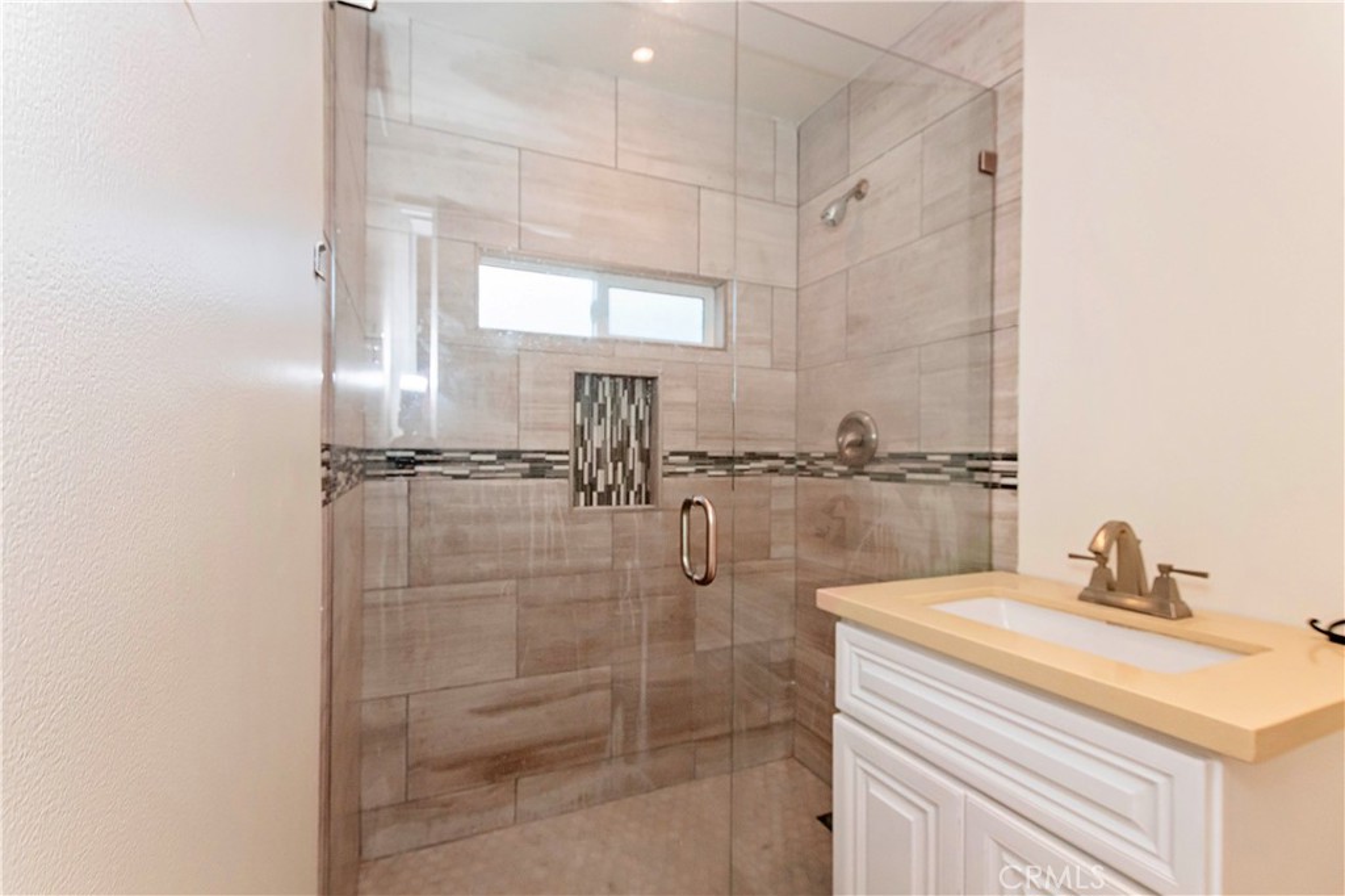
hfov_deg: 100.4
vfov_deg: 77.3
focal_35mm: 15
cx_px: 672
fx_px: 560
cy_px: 448
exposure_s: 1/250
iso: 400
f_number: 7.1
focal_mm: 10
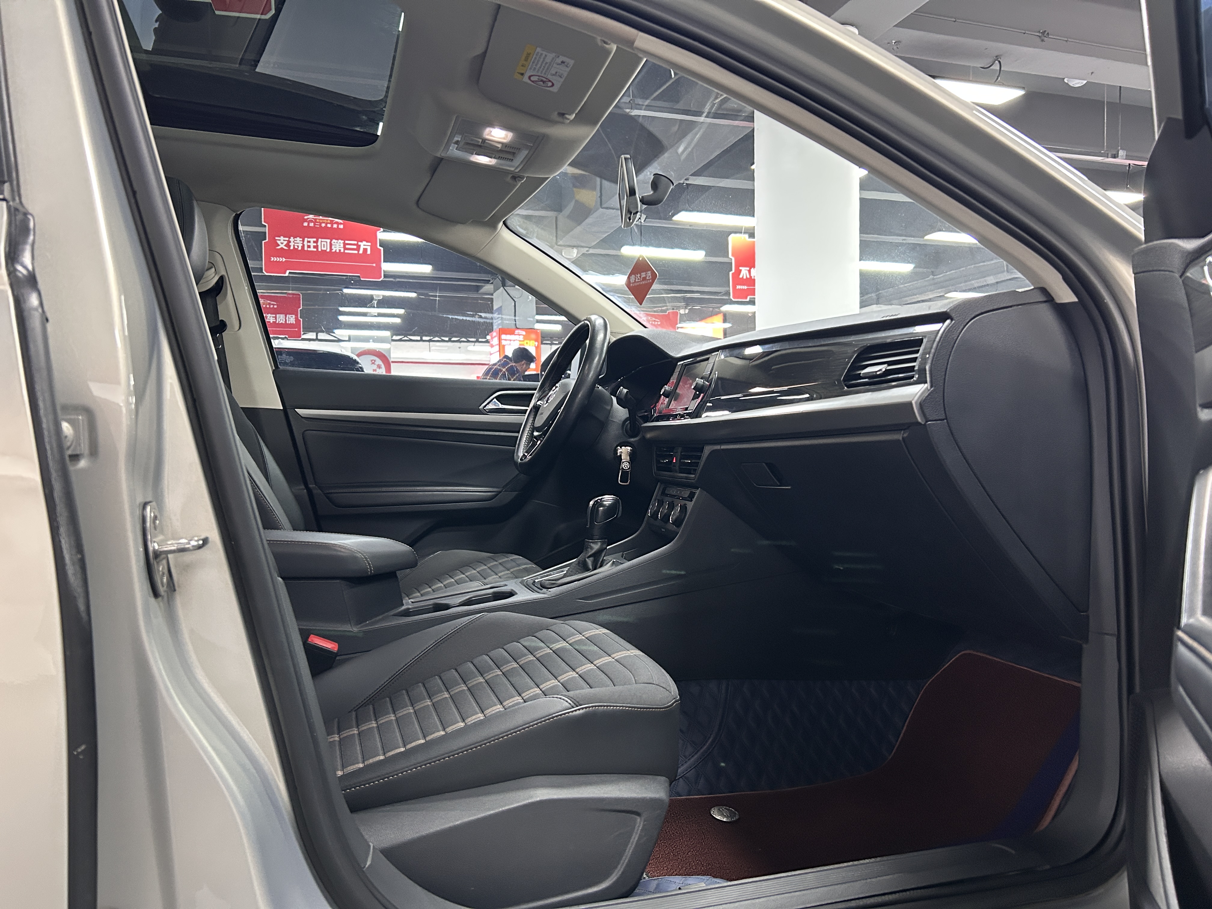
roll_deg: +0.3
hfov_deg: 67.3
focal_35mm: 26
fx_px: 910
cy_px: 454
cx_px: 606
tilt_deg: -1.4
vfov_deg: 53.1
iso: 320
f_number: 1.5
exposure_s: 1/50
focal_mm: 5.7
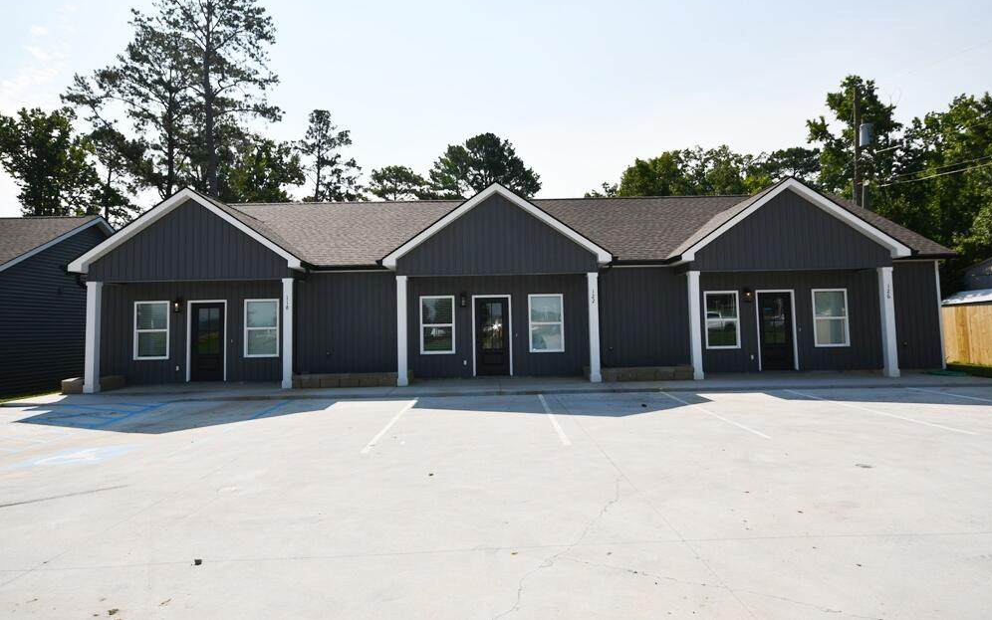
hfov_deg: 79.6
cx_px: 494
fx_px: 595
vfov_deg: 55.0
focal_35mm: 22
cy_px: 281
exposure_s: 1/250
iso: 100
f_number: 13
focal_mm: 14
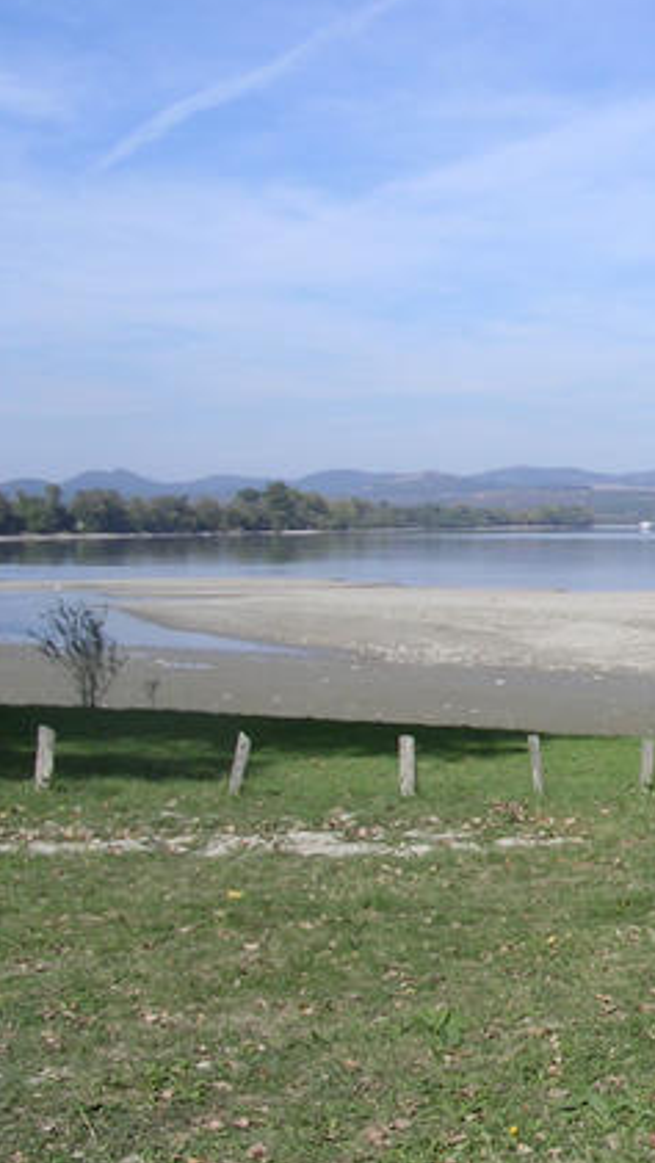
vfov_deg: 33.3
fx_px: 1944
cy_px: 508
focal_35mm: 63
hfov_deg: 17.7
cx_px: 882
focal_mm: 5.8
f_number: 5.6
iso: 100
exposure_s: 1/320
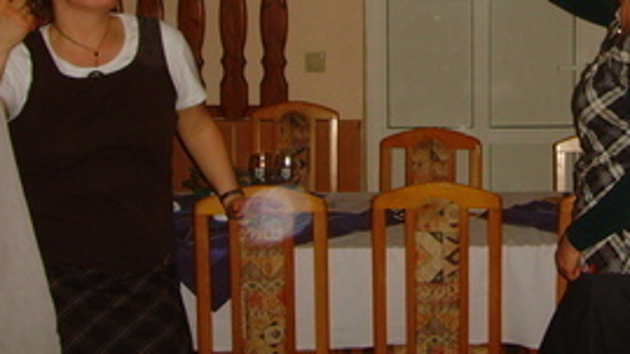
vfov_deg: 15.0
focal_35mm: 79
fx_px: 1319
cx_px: 553
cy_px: -11
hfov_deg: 26.1
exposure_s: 1/45
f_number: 3.5
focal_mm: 6.6
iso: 200
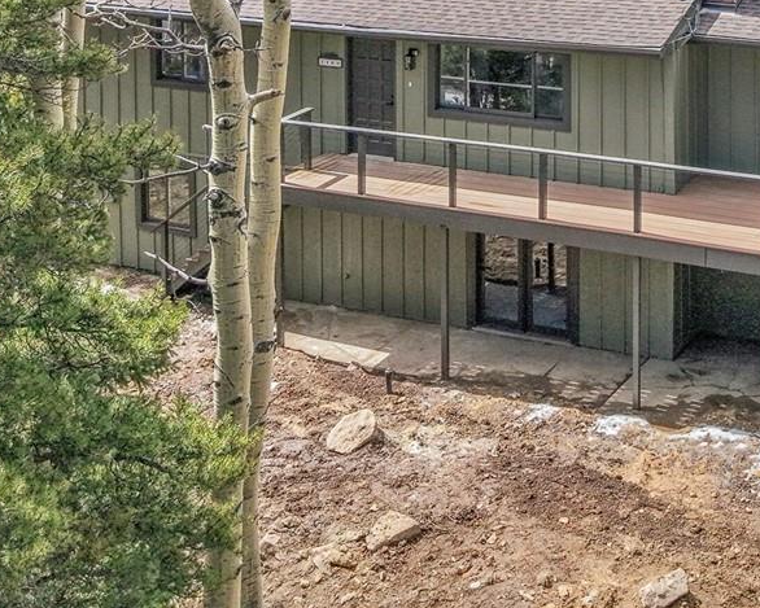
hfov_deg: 28.9
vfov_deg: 21.7
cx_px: 607
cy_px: -167
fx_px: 1440
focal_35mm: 64
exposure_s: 1/5000
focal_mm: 8.67
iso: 330
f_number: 1.8
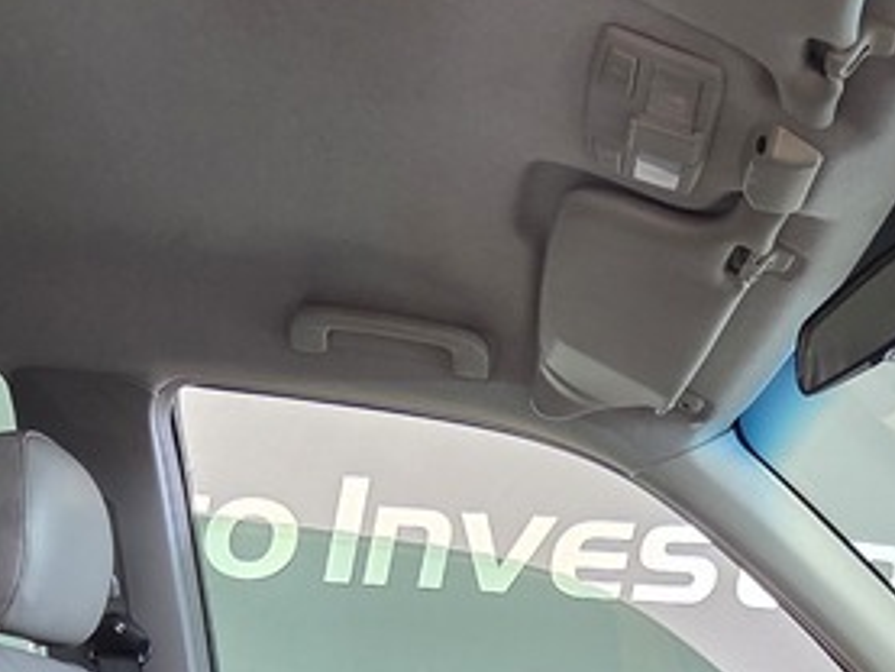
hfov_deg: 39.4
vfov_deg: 22.6
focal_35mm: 48
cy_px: 1092
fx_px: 1242
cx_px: 565
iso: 160
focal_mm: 2.2
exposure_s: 1/50
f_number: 2.2
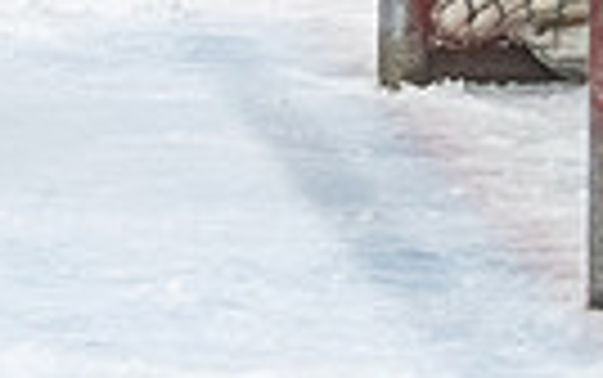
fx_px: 11349
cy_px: -590
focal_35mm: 690
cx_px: -466
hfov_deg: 3.0
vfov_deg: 1.9
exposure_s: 1/800
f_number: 2.8
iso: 4000
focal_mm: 98
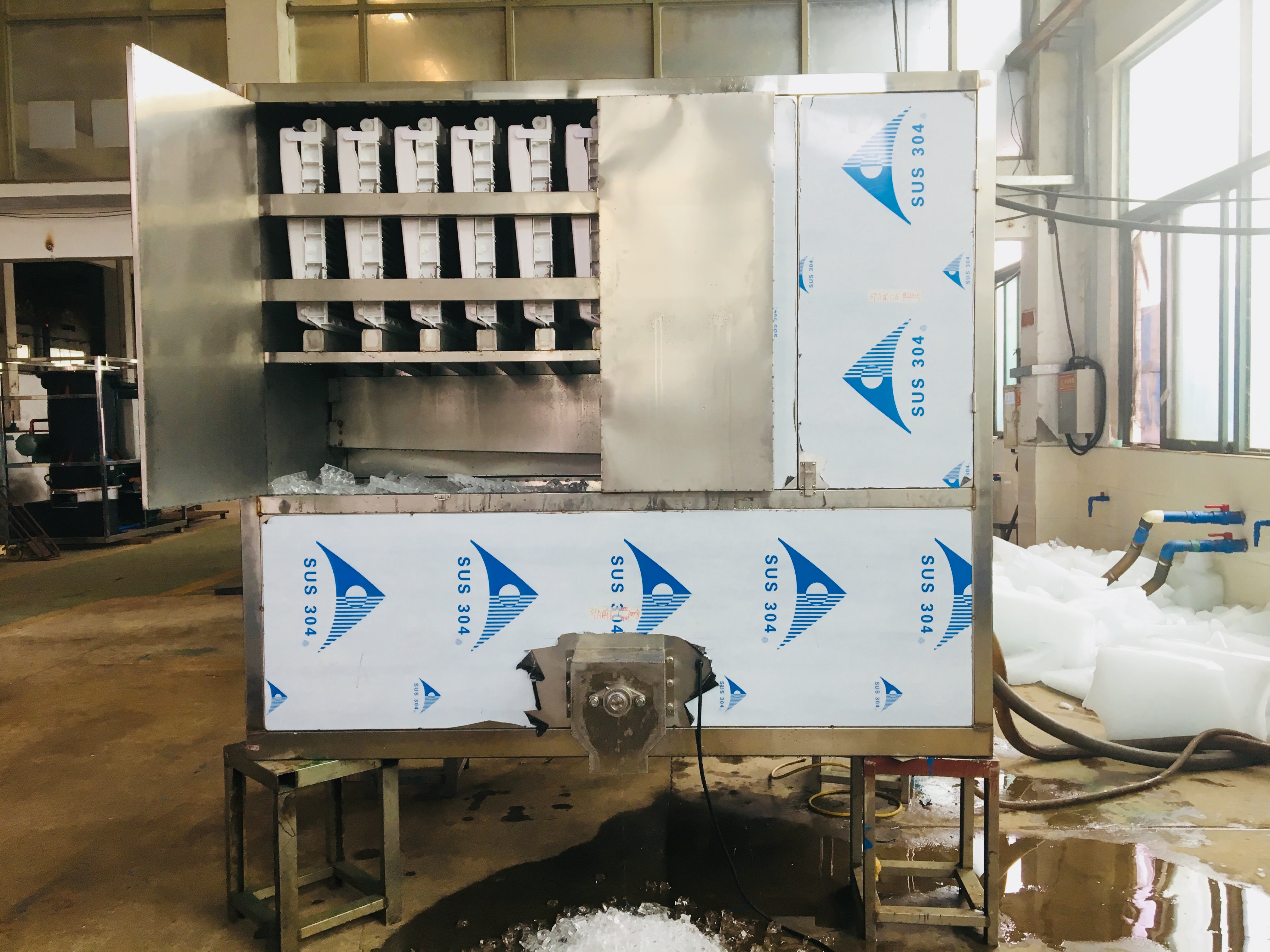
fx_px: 1064
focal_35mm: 29
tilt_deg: -2.5
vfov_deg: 48.2
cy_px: 476
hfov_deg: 61.7
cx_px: 635
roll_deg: +0.3
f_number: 2.2
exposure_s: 1/33
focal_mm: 4.15
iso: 64
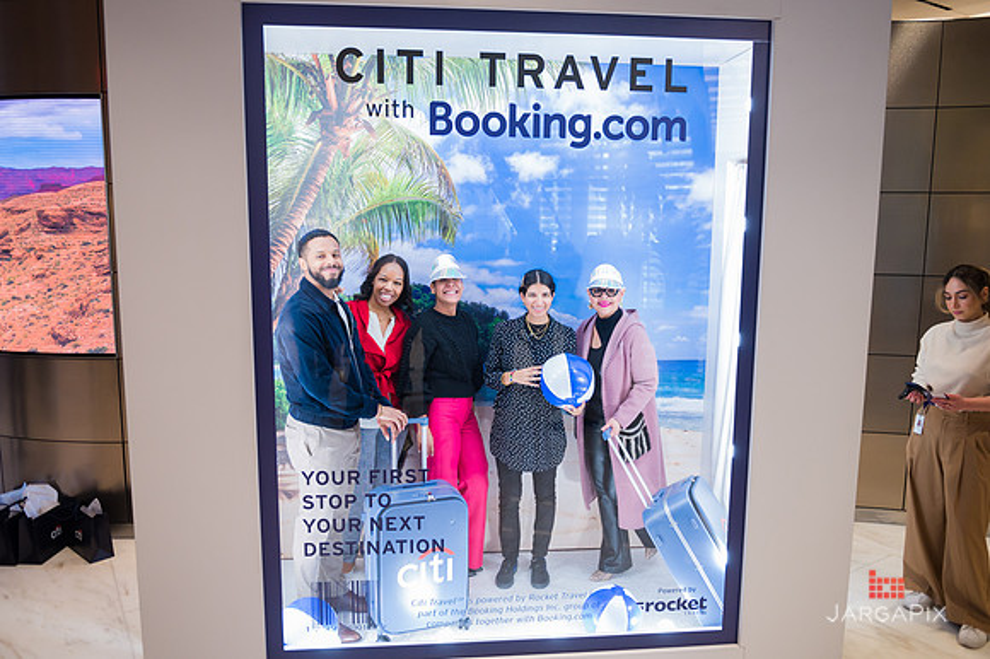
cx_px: 495
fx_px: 742
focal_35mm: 27
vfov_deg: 47.9
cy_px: 330
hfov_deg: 67.4
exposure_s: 1/320
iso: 1600
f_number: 3.2
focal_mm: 27
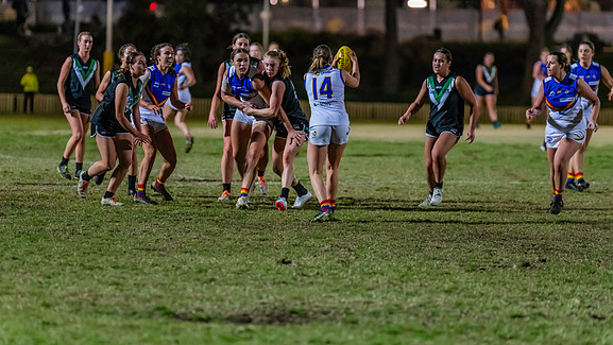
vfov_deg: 5.5
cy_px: 145
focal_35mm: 221
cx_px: 306
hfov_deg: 9.8
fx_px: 3593
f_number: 2.8
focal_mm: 210
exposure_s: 1/1000
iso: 9000
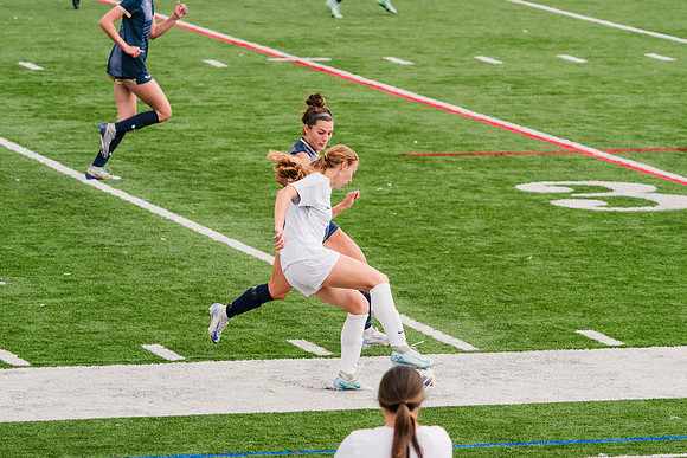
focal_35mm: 248
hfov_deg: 8.3
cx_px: 426
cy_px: 229
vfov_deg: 5.5
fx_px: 4737
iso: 640
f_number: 5.6
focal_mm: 200
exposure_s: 1/1600
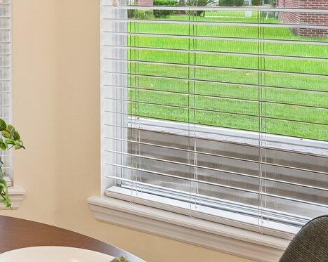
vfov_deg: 20.9
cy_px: -17
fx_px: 679
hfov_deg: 24.4
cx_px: -74
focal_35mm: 70
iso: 400
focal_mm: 17
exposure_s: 1/8
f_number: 8
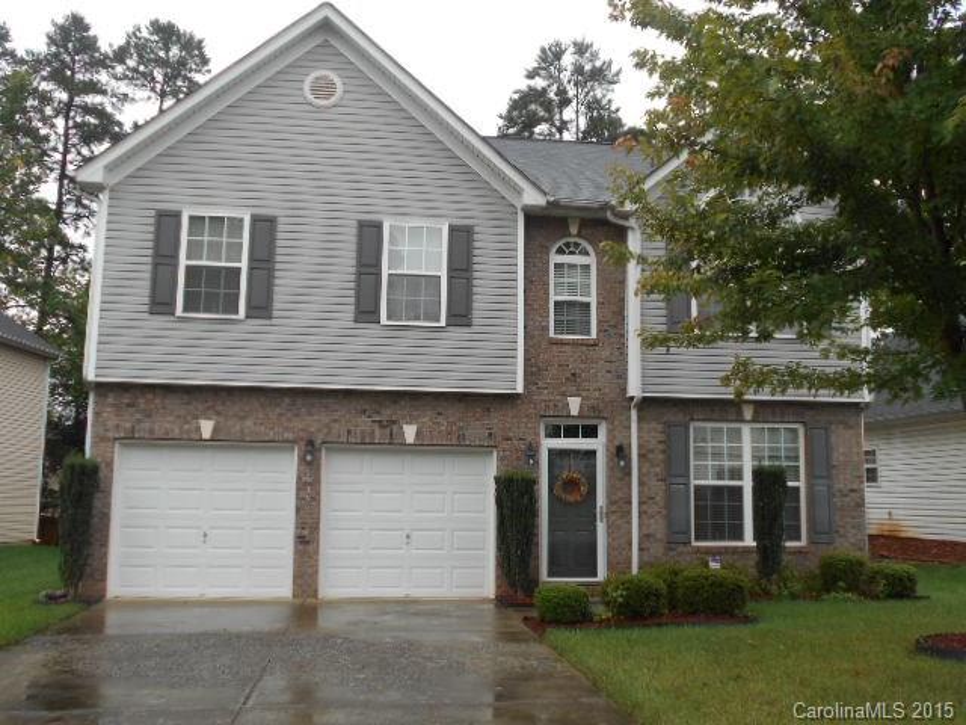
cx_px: 483
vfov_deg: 44.2
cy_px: 362
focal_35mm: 32
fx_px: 893
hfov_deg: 56.8
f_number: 3.6
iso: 80
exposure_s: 1/250
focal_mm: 5.8
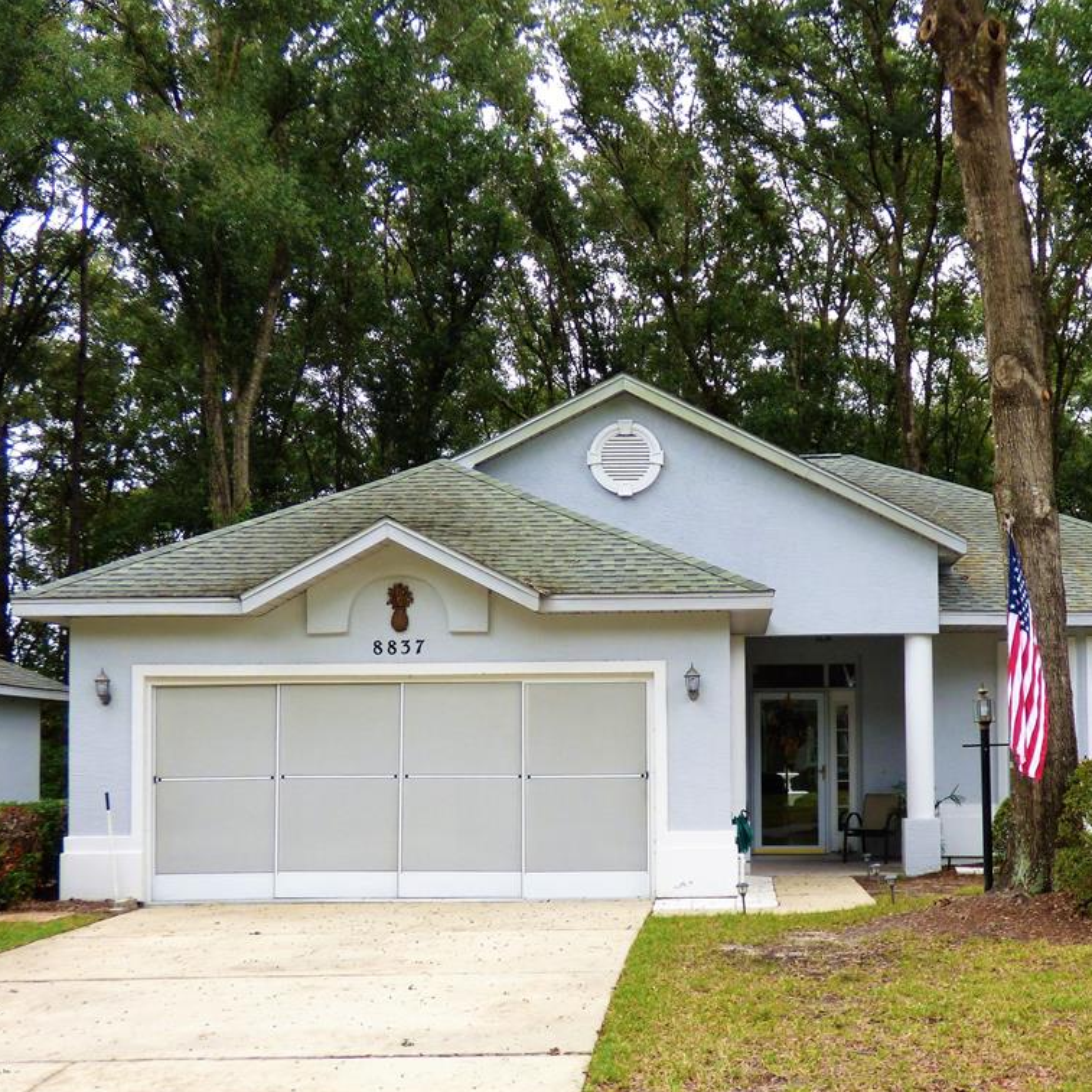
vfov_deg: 34.7
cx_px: 707
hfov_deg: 34.4
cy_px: 552
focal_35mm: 49
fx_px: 1749
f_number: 3.6
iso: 100
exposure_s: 1/320
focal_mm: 7.07
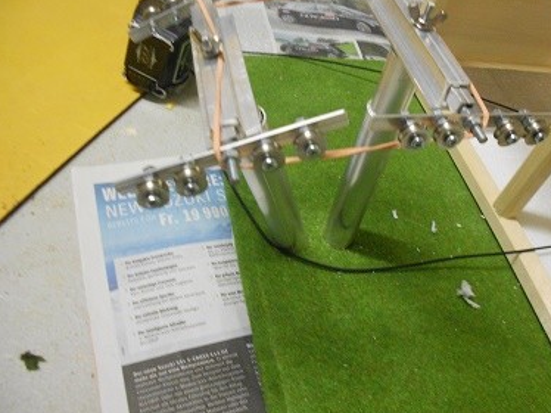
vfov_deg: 38.6
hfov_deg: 50.0
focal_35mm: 37
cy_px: 211
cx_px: 315
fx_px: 589
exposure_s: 1/10
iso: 400
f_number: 3.6
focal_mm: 5.8
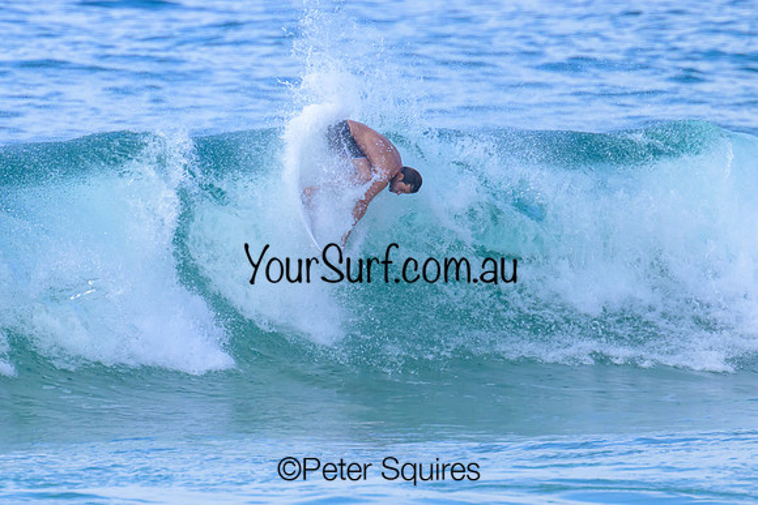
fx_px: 23043
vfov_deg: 1.3
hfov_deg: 1.9
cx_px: 253
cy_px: 207
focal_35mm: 1094
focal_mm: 800
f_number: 11
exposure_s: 1/2000
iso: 1250
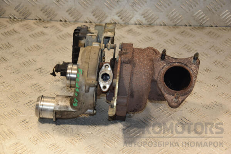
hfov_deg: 26.0
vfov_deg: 17.5
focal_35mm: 78
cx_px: 116
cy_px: 77
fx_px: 500
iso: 800
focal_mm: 52
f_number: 5
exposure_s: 1/200
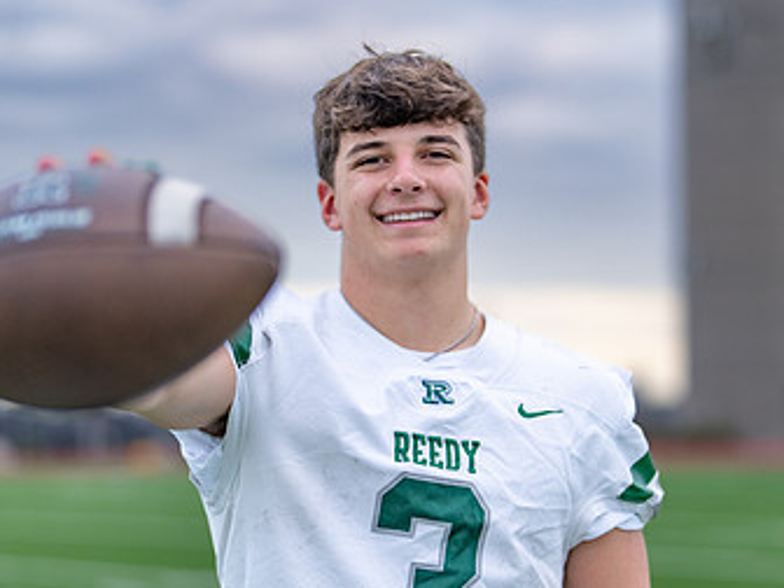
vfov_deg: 16.6
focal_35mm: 89
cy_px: 355
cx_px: 415
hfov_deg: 22.0
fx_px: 2016
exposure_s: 1/500
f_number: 1.2
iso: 320
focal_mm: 50
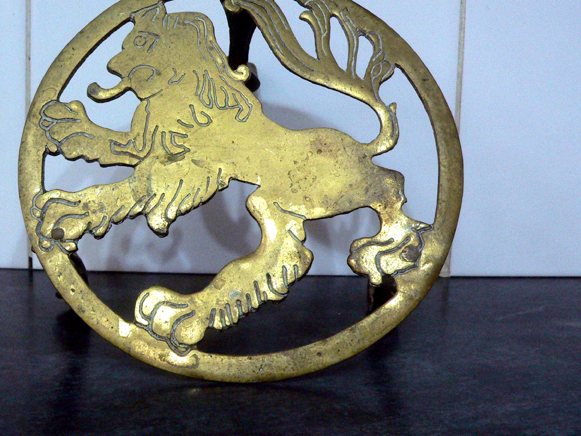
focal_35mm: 43
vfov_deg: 33.5
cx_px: 241
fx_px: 722
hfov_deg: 43.7
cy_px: 183
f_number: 2.8
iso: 400
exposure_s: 1/50
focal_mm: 6
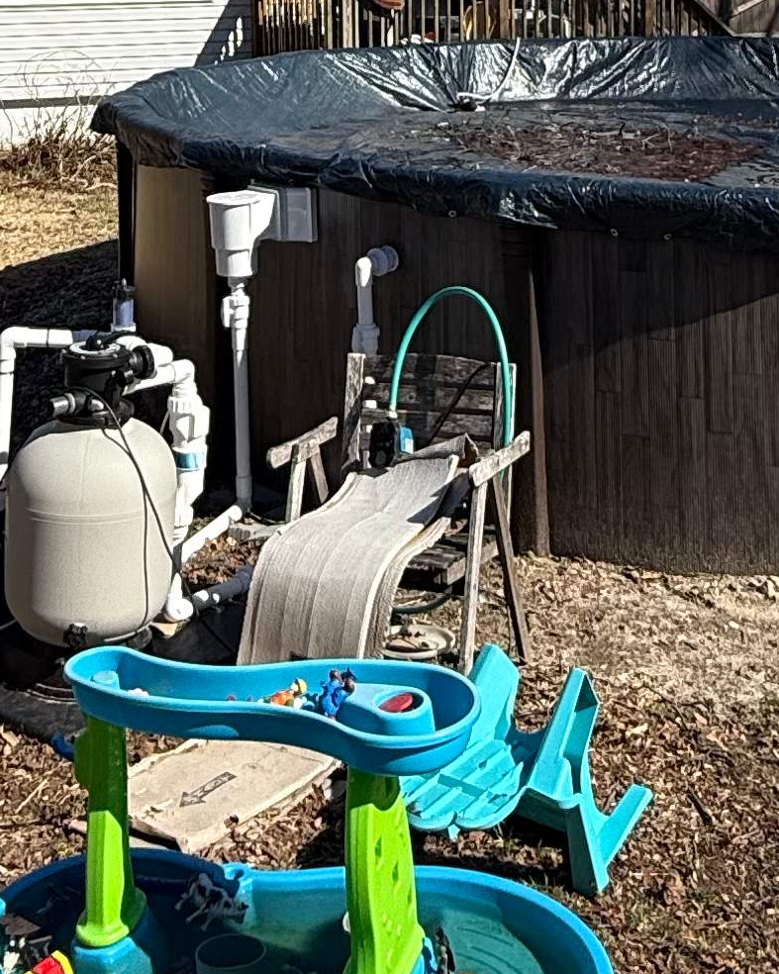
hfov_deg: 27.1
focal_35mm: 56
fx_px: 1614
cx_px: 326
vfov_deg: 29.5
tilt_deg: +3.1
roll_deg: +1.4
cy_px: -152
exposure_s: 1/1961
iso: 50
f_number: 2.2
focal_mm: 2.22
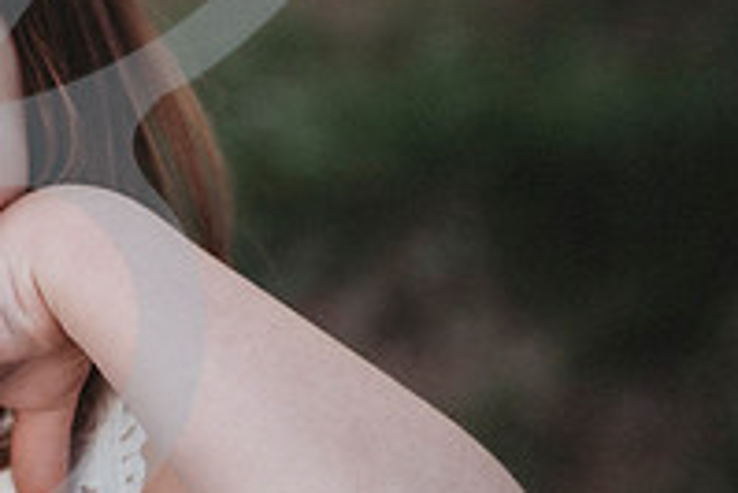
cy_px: 161
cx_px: -230
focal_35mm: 140
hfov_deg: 14.0
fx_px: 2872
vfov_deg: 9.8
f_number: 2.8
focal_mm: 48
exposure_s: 1/200
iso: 100
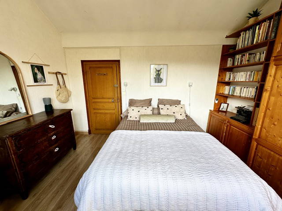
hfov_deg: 102.1
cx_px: 141
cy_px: 106
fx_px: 114
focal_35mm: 14
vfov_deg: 85.7
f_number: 2.2
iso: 50
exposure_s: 1/99
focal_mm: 2.22
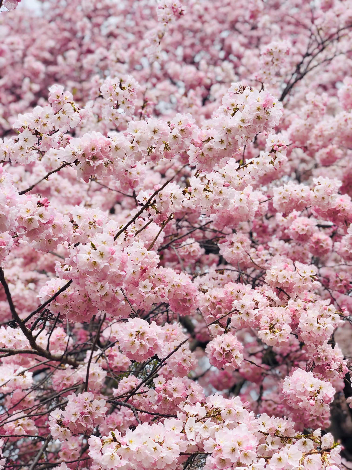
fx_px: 705
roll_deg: +0.1
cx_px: 176
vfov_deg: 36.8
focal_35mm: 52
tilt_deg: +28.1
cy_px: 235
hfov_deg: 28.0
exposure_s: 1/1104
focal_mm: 6
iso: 16
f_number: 2.4
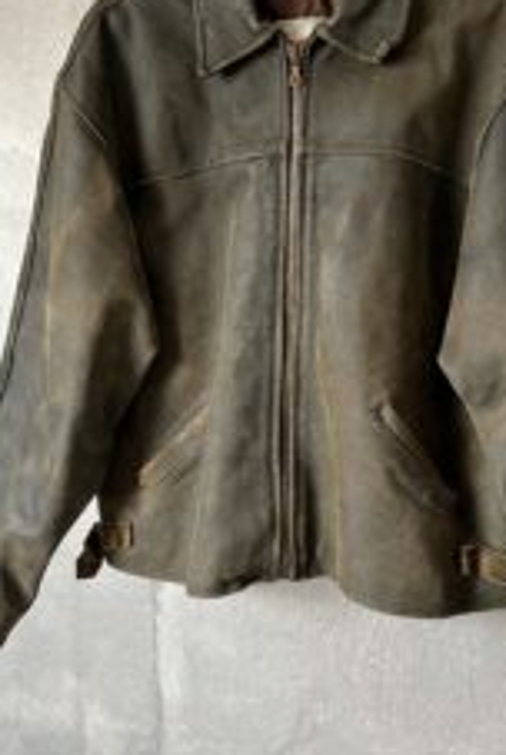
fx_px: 883
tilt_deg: -2.1
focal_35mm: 42
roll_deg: -0.2
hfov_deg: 32.0
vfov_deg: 45.6
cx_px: 278
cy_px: 248
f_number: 1.5
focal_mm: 5.7
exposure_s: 1/60
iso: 160
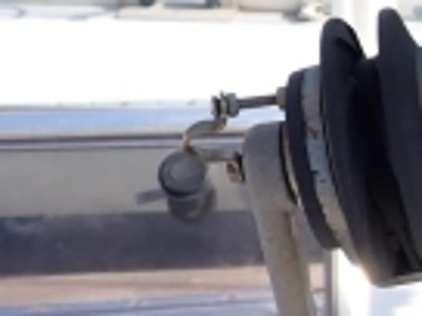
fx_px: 1231
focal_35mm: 101
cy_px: 79
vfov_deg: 14.6
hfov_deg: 17.3
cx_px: 652
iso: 100
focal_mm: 4.5
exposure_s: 1/1000
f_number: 2.8
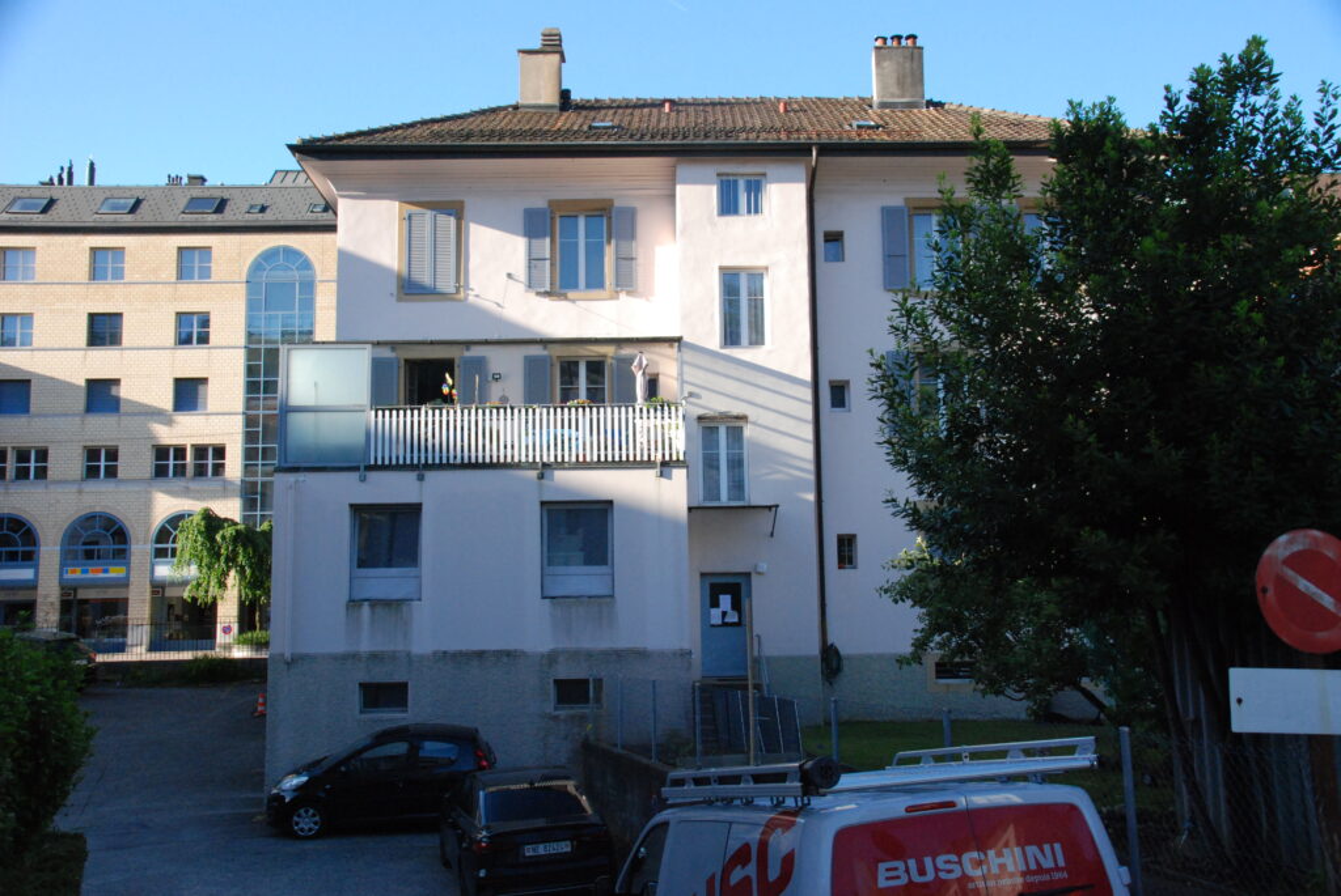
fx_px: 1454
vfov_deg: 34.3
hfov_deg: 49.5
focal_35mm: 39
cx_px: 670
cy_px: 448
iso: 1000
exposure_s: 1/400
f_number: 10
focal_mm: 26
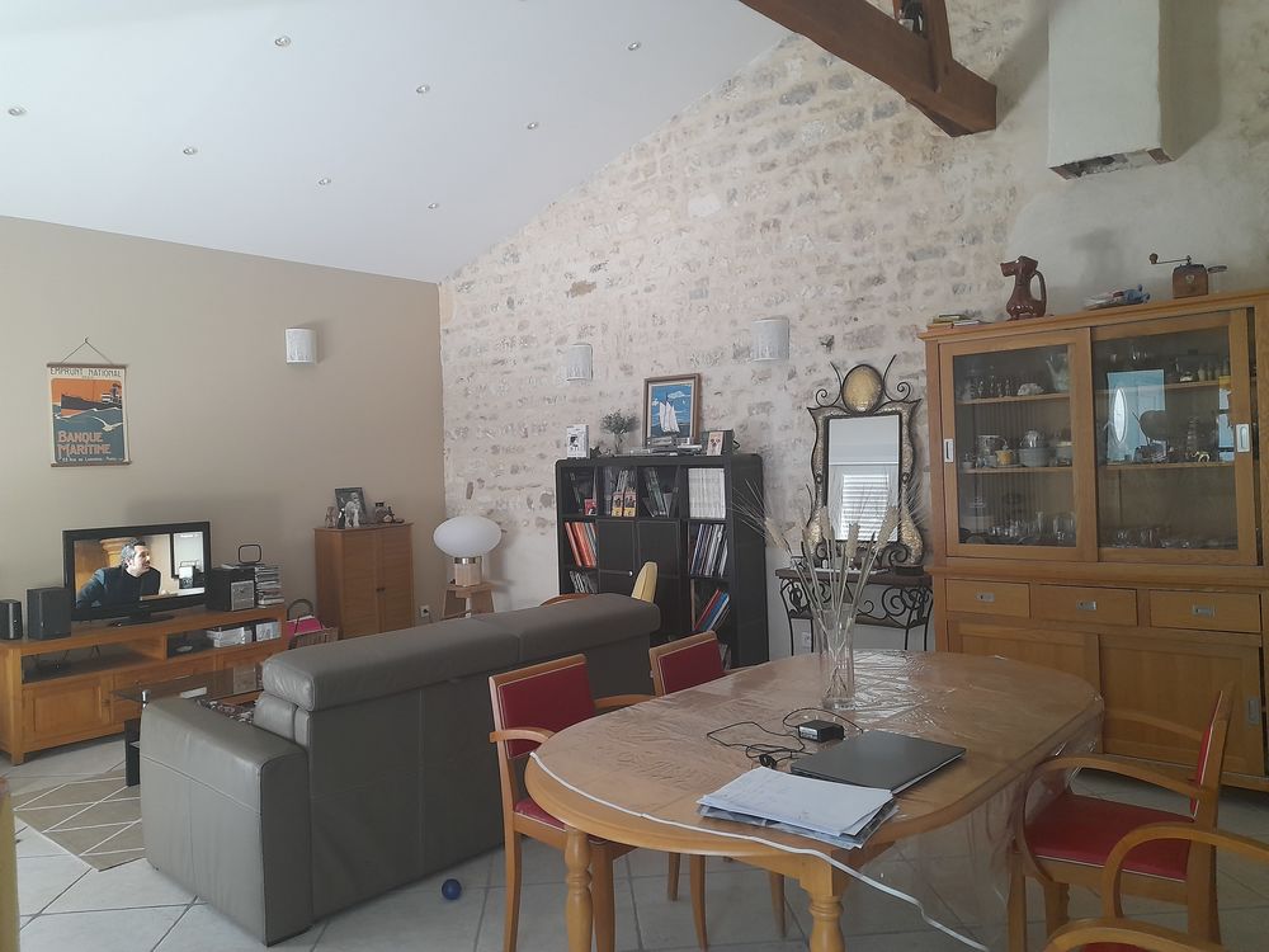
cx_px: 634
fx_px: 916
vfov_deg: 54.9
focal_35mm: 25
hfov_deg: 69.4
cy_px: 476
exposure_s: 1/50
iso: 320
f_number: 2
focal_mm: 4.6
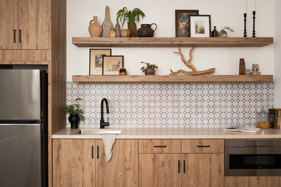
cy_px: 96
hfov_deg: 50.7
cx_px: 141
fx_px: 297
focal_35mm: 38
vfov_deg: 35.1
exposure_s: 1/25
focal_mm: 37
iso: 320
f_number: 5
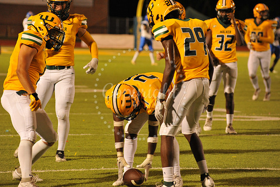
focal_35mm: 200
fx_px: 1555
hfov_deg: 10.3
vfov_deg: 6.9
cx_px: 140
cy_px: 94
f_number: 6.3
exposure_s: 1/160
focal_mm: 200
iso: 3200
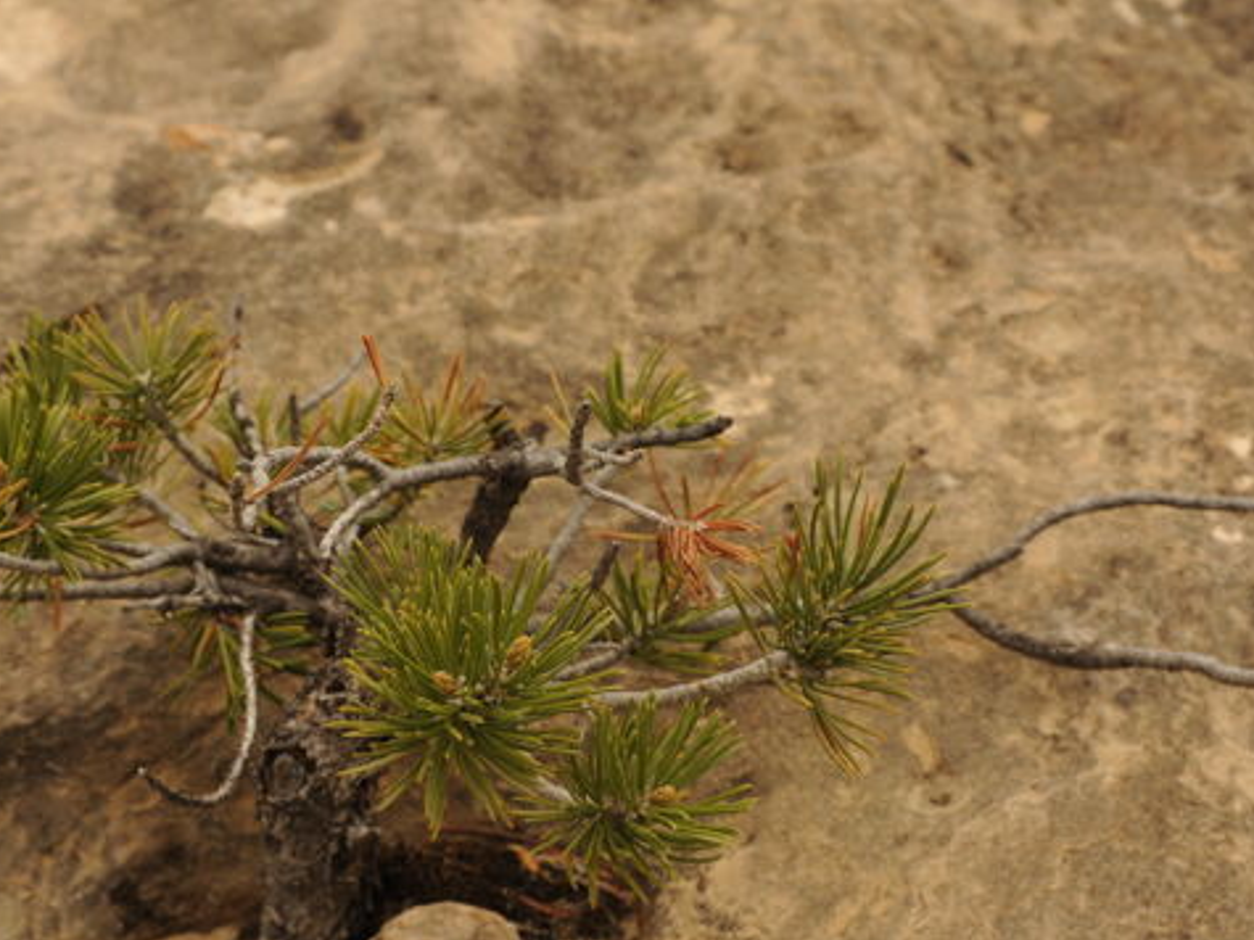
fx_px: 3223
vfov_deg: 16.6
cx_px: 634
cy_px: 594
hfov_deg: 22.0
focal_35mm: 89
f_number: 13
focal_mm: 55
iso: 200
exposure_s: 1/320
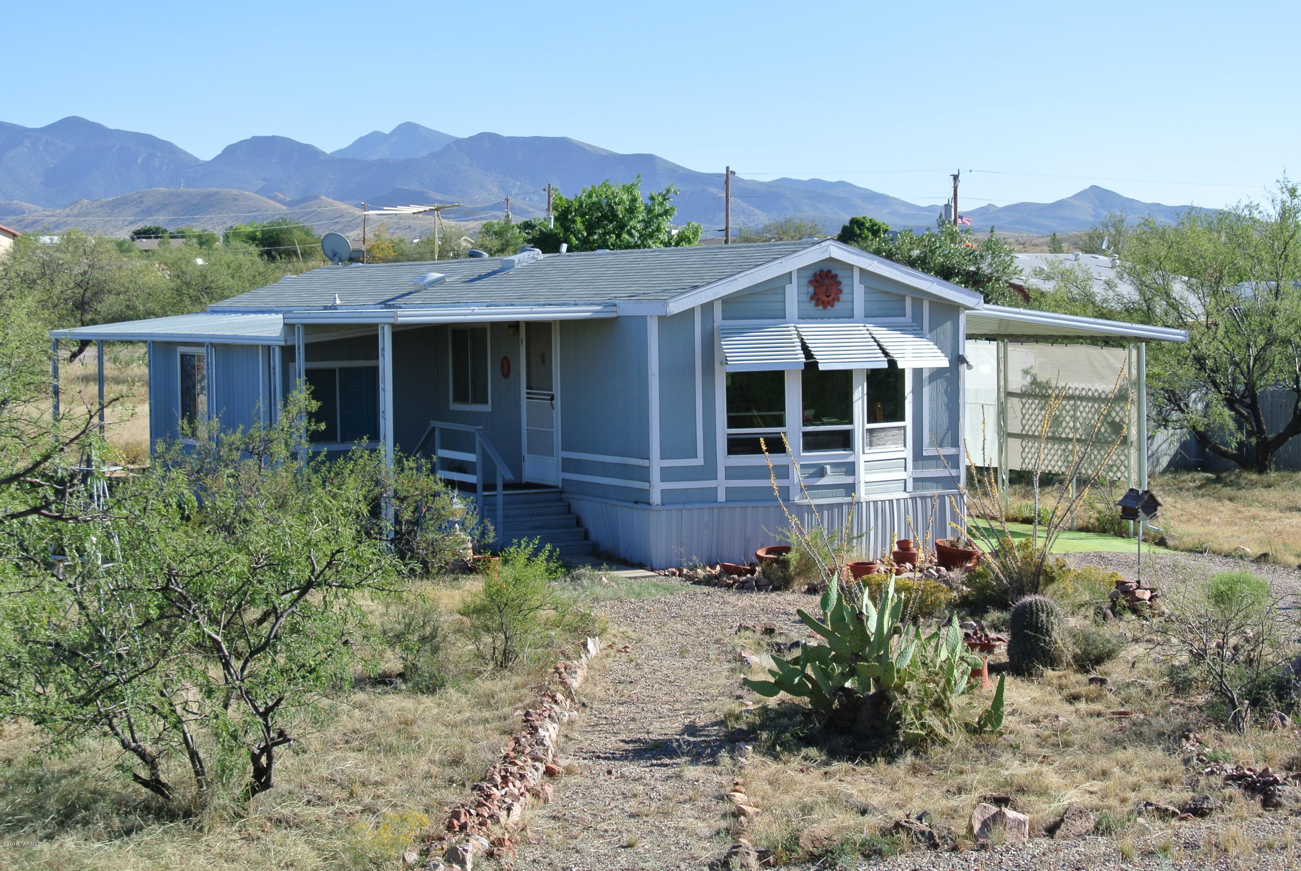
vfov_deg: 19.0
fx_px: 2605
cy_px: 436
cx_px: 650
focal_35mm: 72
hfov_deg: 28.0
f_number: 6.3
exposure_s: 1/250
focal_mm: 26.7
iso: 100
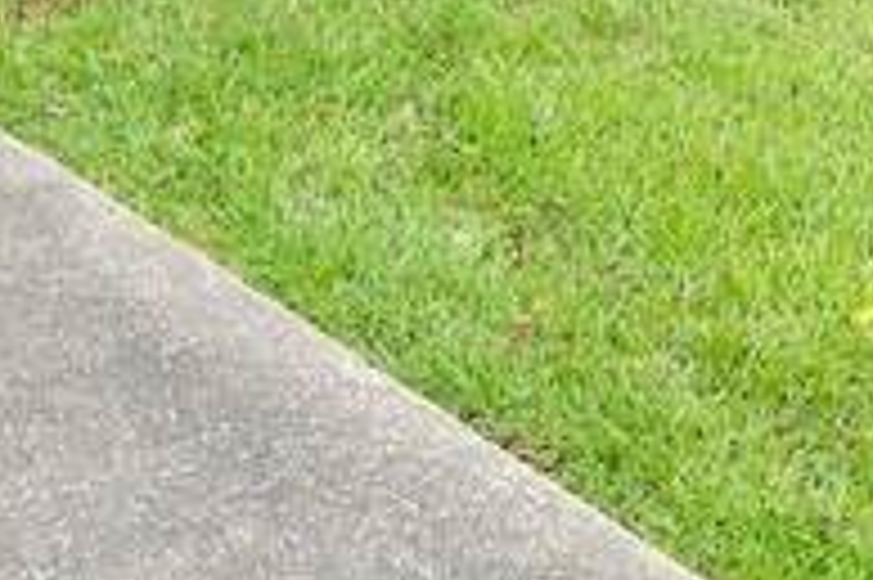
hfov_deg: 16.8
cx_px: 459
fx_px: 2963
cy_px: -1275
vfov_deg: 8.8
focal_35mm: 122
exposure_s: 1/160
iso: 500
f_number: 10
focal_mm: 18.5
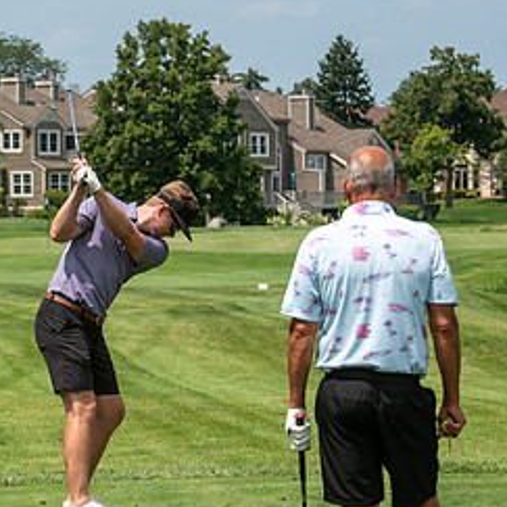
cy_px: 292
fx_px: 3198
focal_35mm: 193
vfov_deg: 9.1
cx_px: 17
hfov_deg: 9.0
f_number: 5
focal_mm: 95
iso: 250
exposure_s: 1/2500
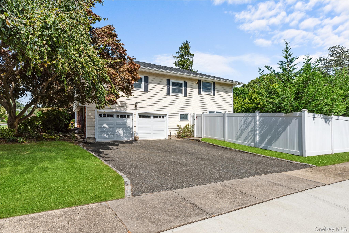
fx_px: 194
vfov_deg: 61.9
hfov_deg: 84.0
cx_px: 174
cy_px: 116
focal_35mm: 20
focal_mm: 20
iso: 64
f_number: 8
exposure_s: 1/400
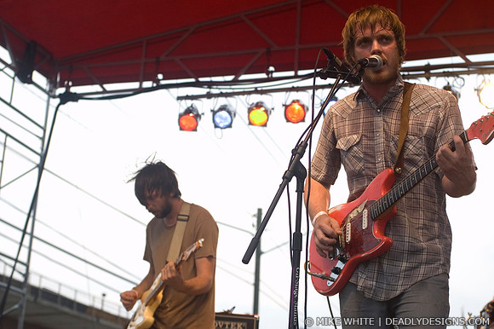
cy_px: 164
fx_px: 987
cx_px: 247
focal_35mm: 72
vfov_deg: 18.9
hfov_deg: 28.1
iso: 400
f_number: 4.5
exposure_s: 1/200
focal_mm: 48
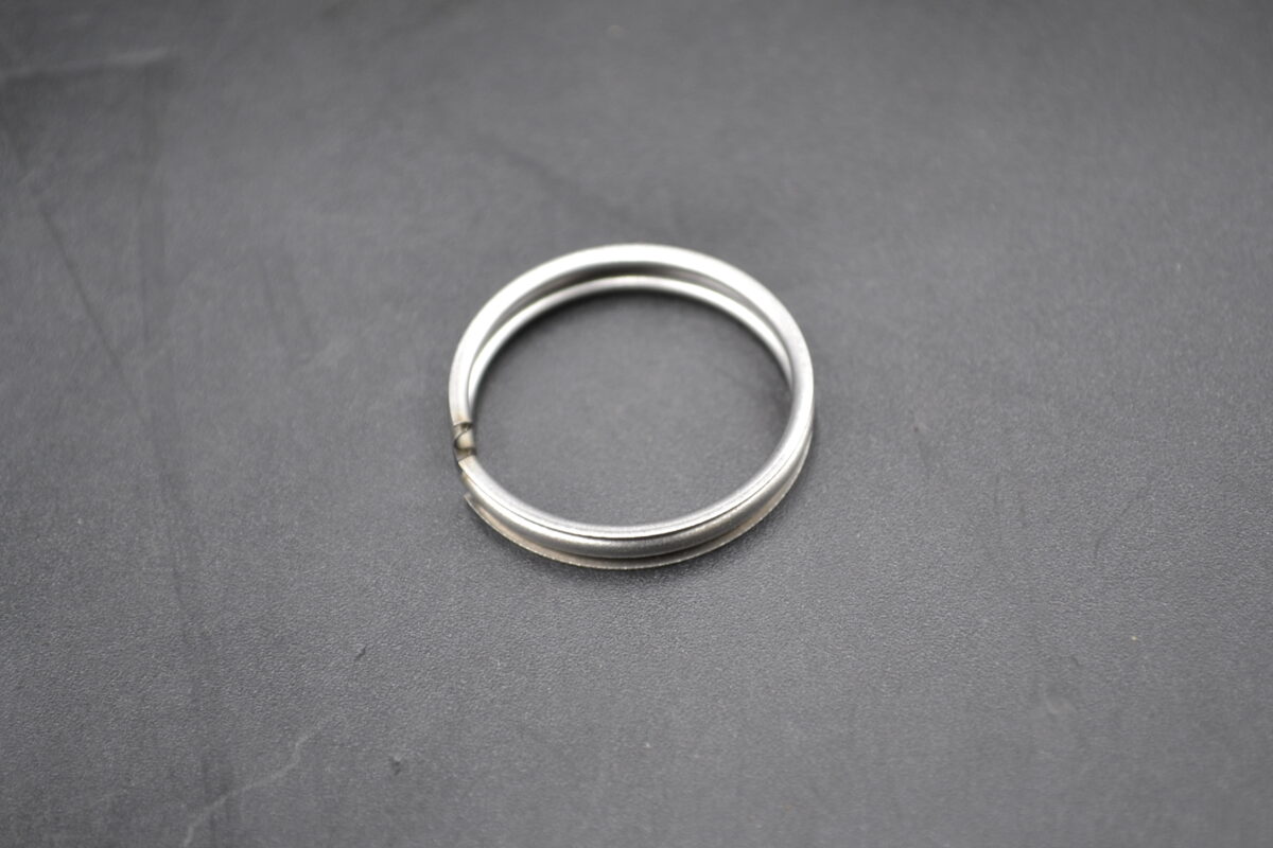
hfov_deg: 24.6
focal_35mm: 82
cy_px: 424
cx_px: 636
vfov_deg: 16.6
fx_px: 2917
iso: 400
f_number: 5.6
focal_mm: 55
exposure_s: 1/25
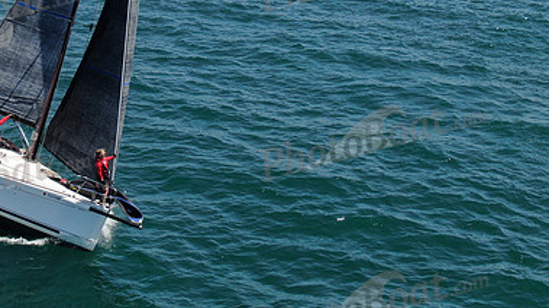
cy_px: 77
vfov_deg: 15.0
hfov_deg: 26.4
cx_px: 177
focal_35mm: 80
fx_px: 1164
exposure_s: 1/800
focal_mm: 8.6
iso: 100
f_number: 3.8
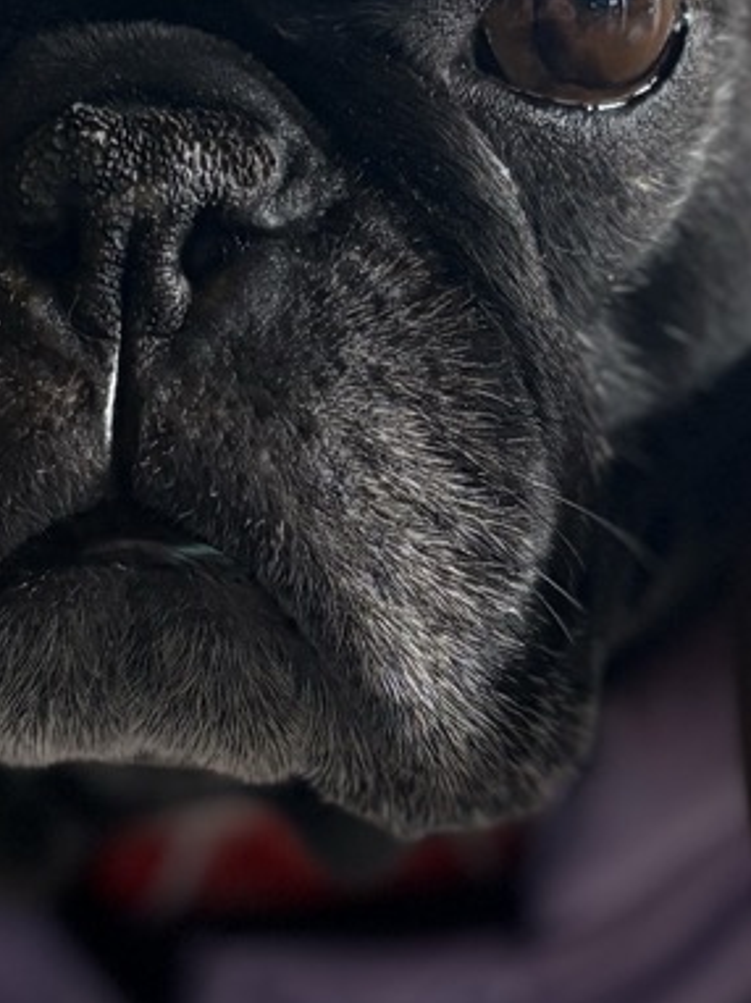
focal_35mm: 109
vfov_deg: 18.0
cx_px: 268
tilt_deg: -28.2
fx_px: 3157
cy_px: 417
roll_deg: -3.7
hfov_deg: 13.6
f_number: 1.6
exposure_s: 1/120
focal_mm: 5.96
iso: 80
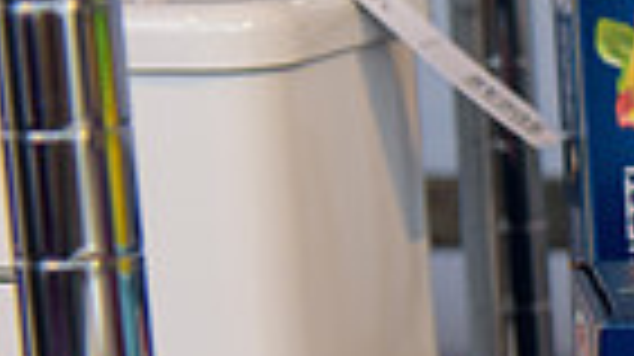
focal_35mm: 194
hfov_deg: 10.2
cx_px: 1295
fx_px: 3258
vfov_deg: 6.2
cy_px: 358
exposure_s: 1/800
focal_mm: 45
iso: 400
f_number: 3.2
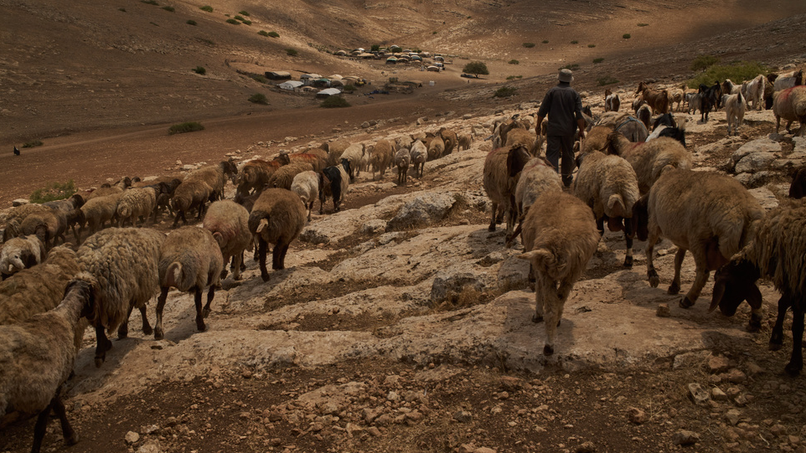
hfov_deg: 51.6
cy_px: 193
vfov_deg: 30.4
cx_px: 380
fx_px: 833
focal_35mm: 39
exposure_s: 1/1000
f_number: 16
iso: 500
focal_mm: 35
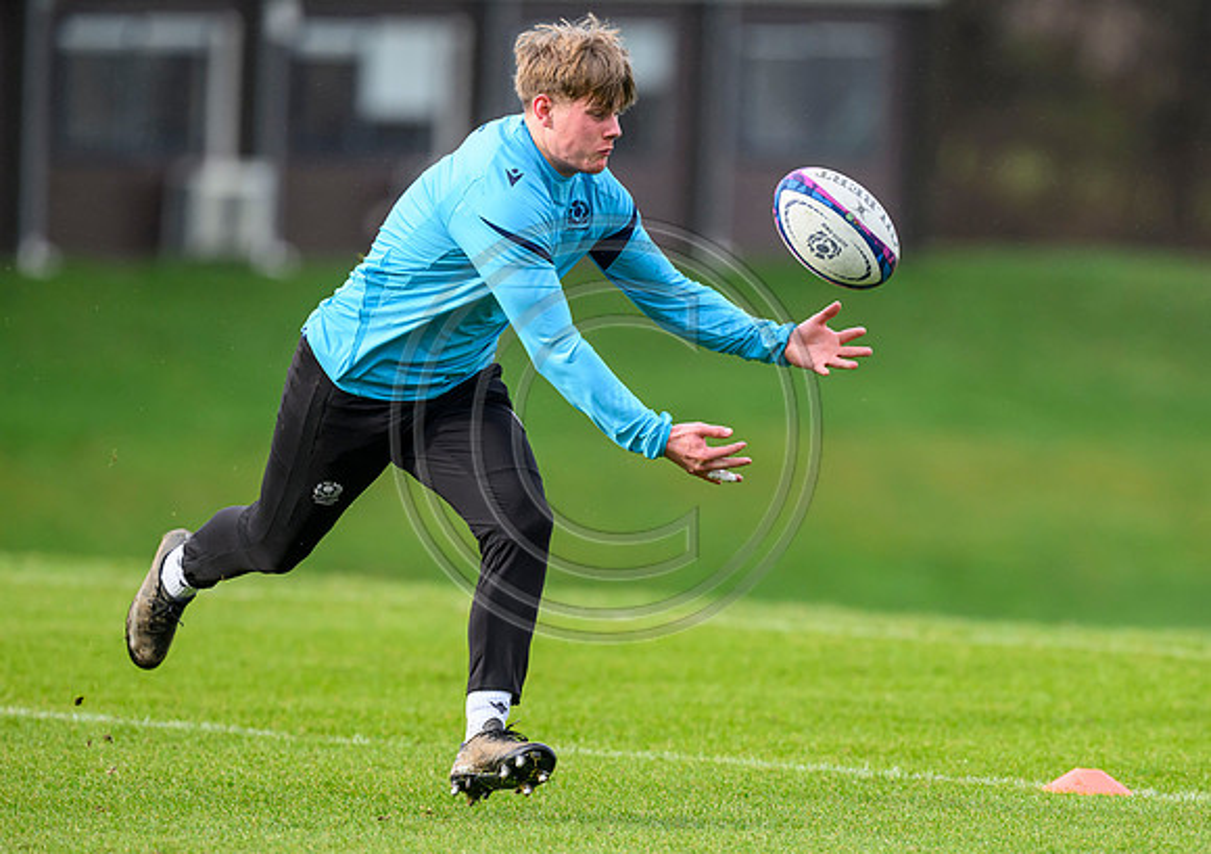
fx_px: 15625
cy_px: 469
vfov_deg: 3.1
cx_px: 703
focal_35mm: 456
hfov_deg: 4.4
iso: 1250
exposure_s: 1/2500
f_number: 4
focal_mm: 400
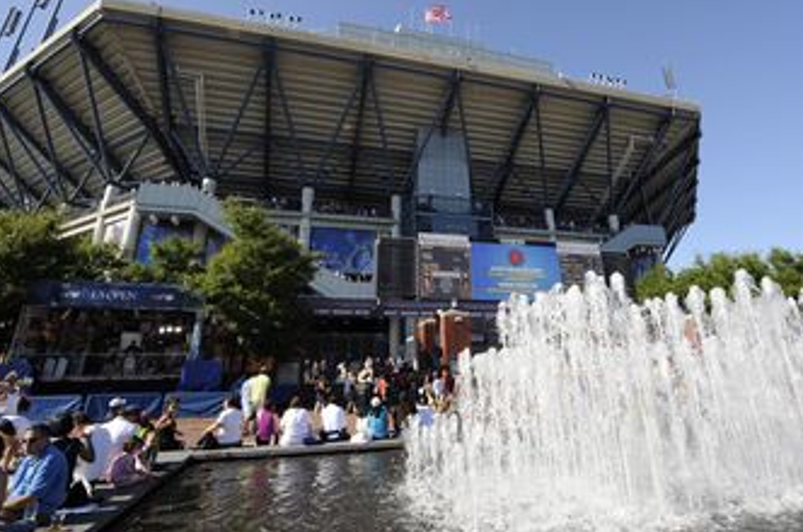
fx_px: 423
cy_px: 200
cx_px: 435
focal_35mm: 19
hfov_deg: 86.8
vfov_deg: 63.4
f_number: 11
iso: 200
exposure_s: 1/250
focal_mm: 14
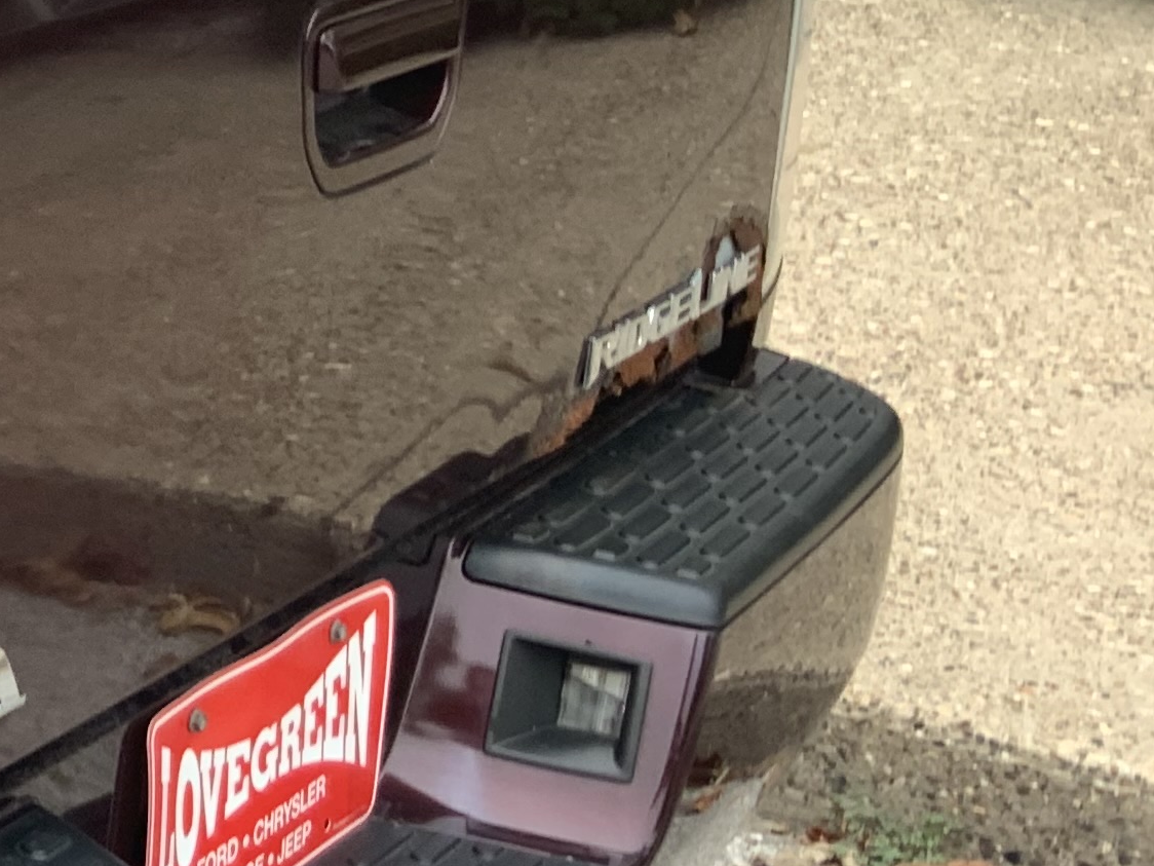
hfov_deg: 16.5
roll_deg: +3.2
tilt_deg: -14.1
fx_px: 3467
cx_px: -765
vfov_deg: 14.0
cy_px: -4
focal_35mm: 104
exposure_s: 1/120
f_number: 1.8
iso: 25
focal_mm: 3
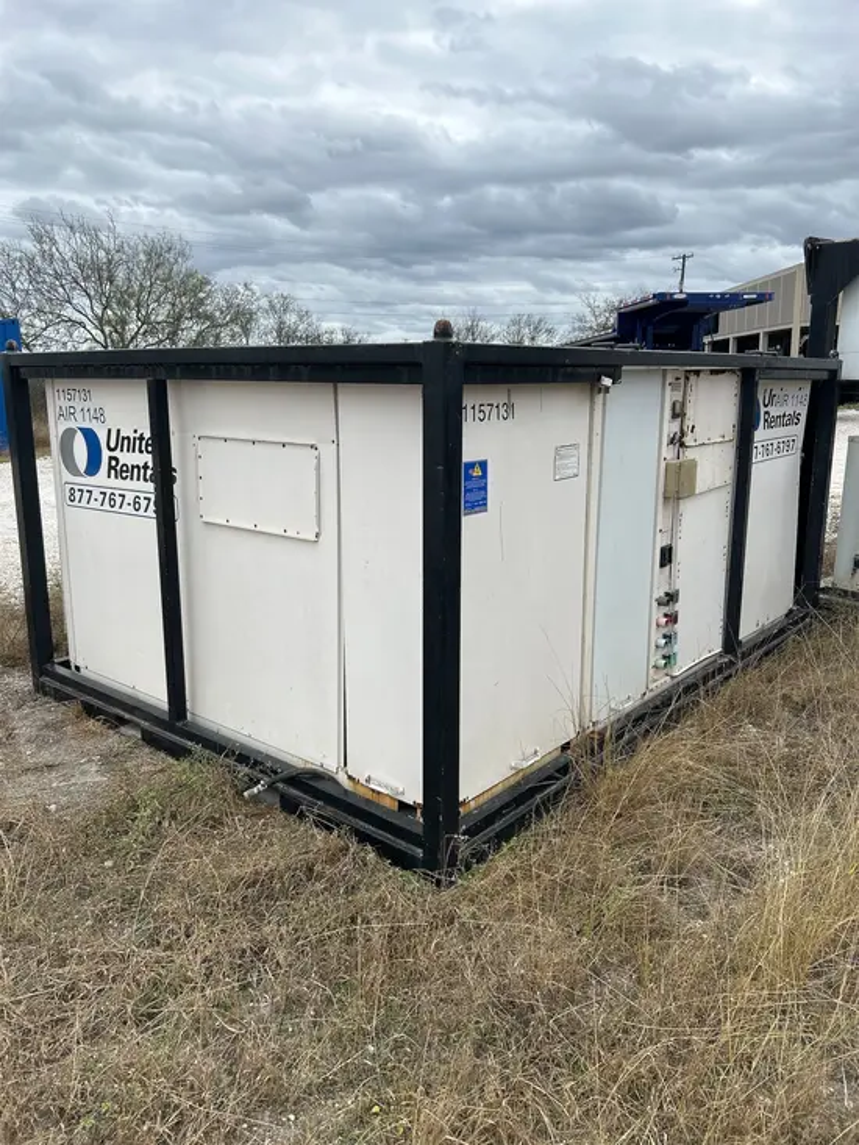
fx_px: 860
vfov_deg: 67.3
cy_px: 572
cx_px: 430
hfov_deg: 53.1
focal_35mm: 26
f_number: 1.5
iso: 50
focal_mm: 5.7
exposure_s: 1/2045
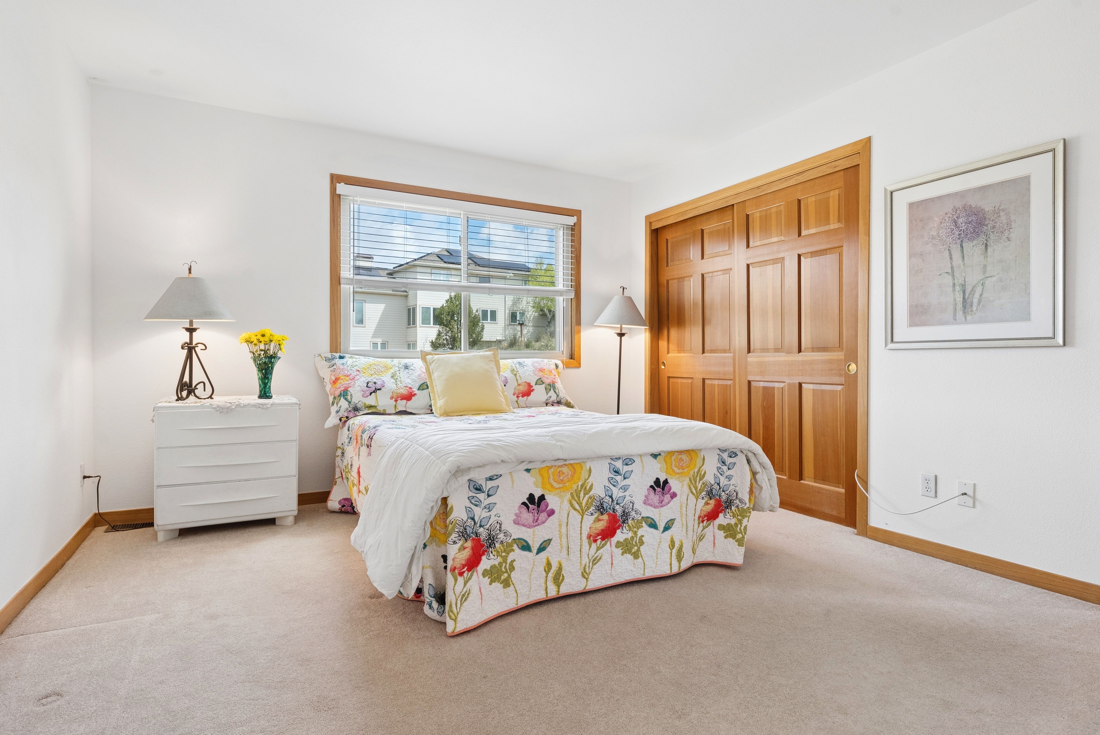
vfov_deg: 64.6
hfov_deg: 86.9
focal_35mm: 19
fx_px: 581
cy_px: 368
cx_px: 550
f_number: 9
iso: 800
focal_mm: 19
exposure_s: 1/40
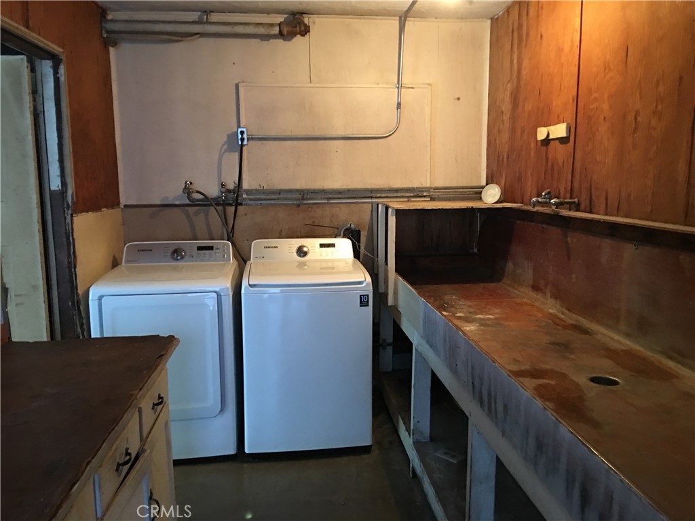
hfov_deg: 61.7
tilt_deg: -5.5
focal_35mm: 29
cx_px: 348
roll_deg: +0.4
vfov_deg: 48.2
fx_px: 582
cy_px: 260
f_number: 2.2
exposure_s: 1/4
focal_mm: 4.15
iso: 80
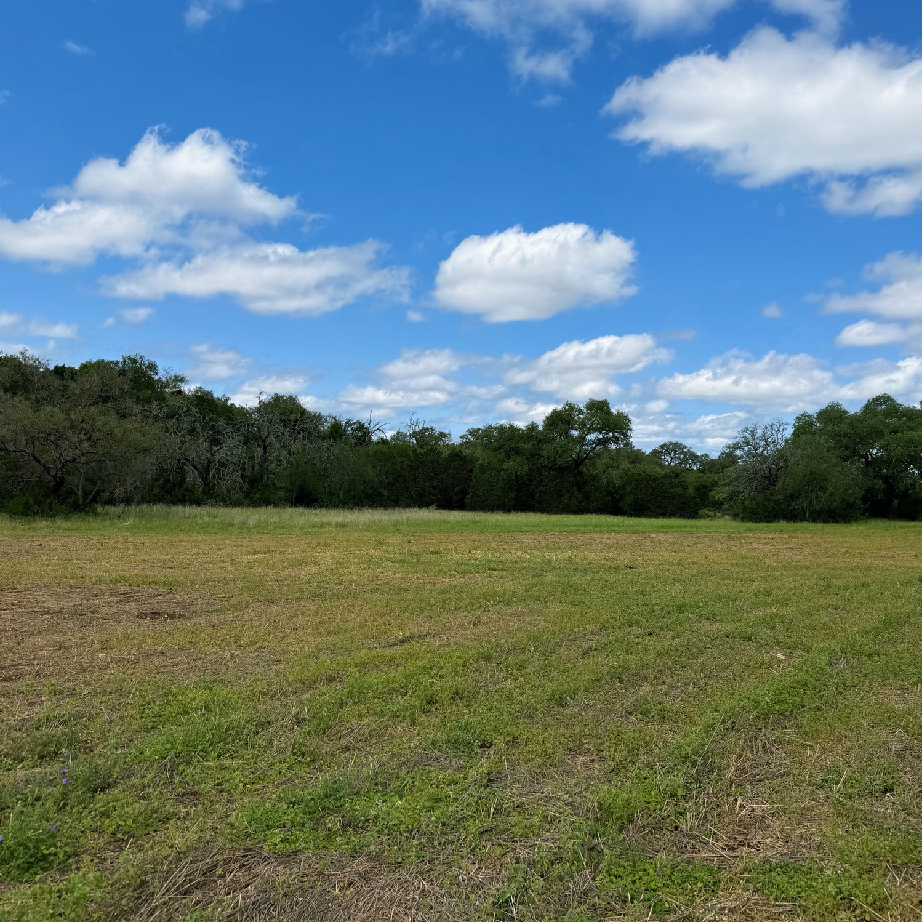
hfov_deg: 55.6
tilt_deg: +2.8
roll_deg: -0.9
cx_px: 498
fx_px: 874
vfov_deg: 55.6
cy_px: 453
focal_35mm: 29
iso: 80
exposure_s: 1/5714
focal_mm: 6.76
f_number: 1.78
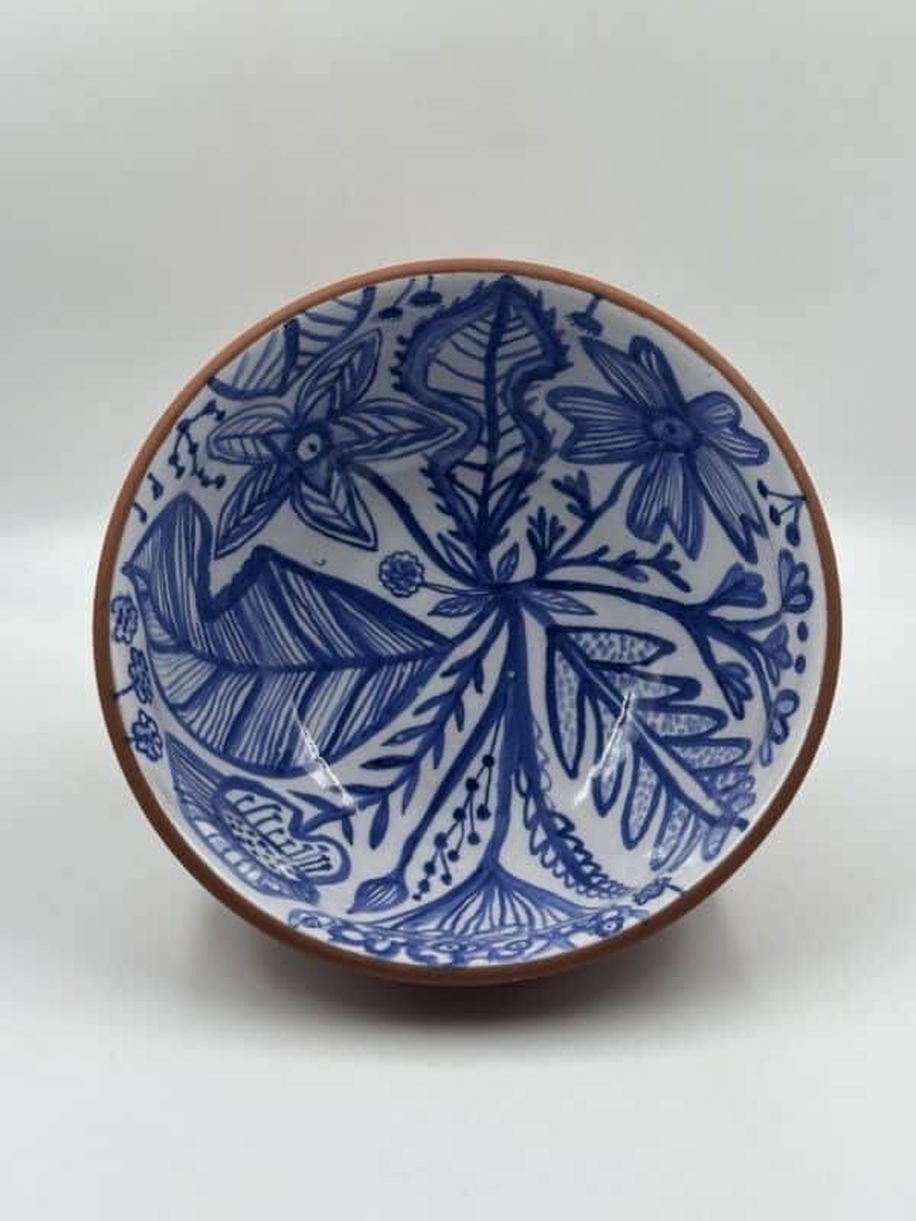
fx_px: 1694
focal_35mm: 48
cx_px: 458
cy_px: 610
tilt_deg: -26.9
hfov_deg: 30.3
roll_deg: -1.3
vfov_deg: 39.7
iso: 64
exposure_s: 1/345
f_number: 1.78
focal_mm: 6.86
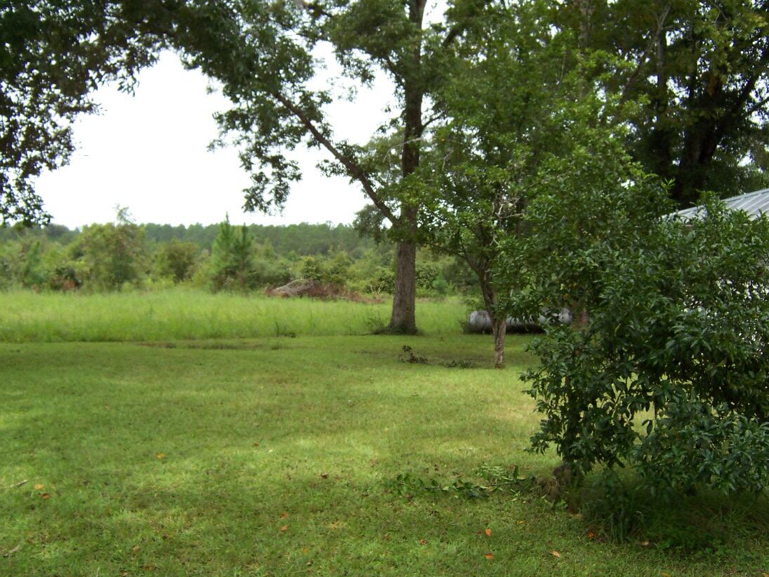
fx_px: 800
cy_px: 285
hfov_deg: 51.3
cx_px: 398
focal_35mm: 36
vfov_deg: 39.7
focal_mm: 5.5
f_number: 3.4
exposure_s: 1/250
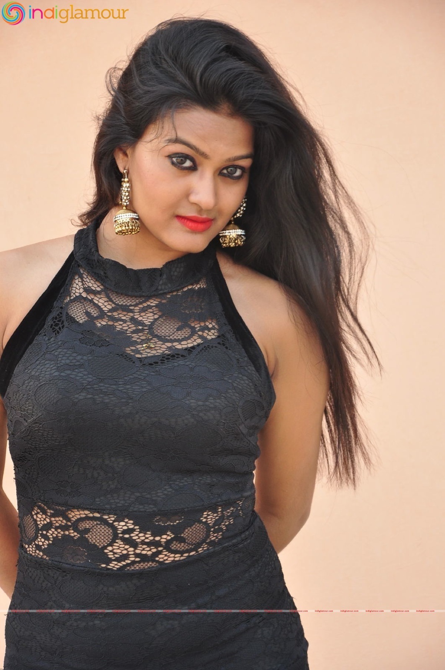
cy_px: 335
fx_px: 2371
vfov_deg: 16.1
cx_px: 222
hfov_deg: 10.7
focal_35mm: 128
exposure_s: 1/125
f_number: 6.3
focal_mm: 85
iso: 400
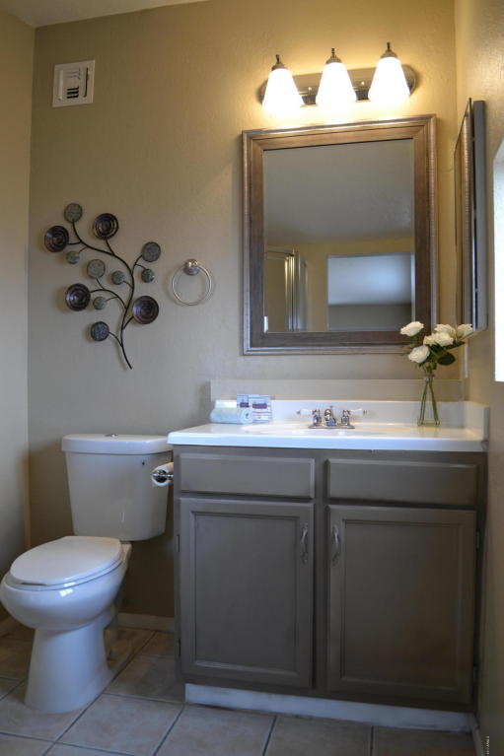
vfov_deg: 67.4
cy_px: 378
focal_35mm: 27
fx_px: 567
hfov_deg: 47.9
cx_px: 252
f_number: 3.5
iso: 400
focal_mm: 18
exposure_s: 1/60
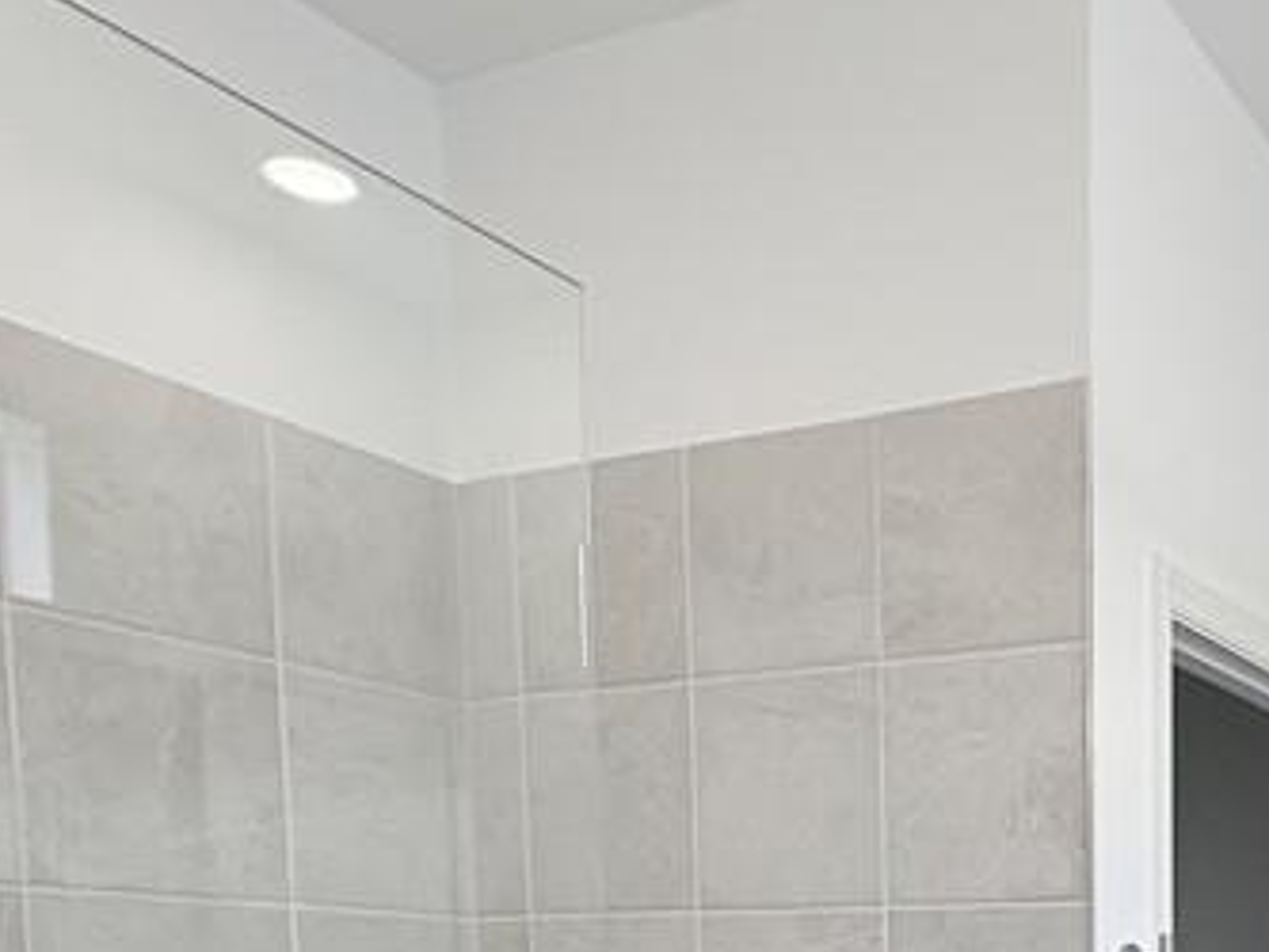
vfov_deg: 28.9
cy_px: 1154
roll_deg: -0.7
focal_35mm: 43
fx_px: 1577
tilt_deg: -5.7
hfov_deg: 38.2
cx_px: 1311
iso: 160
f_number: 2.2
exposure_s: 1/120
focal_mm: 2.22
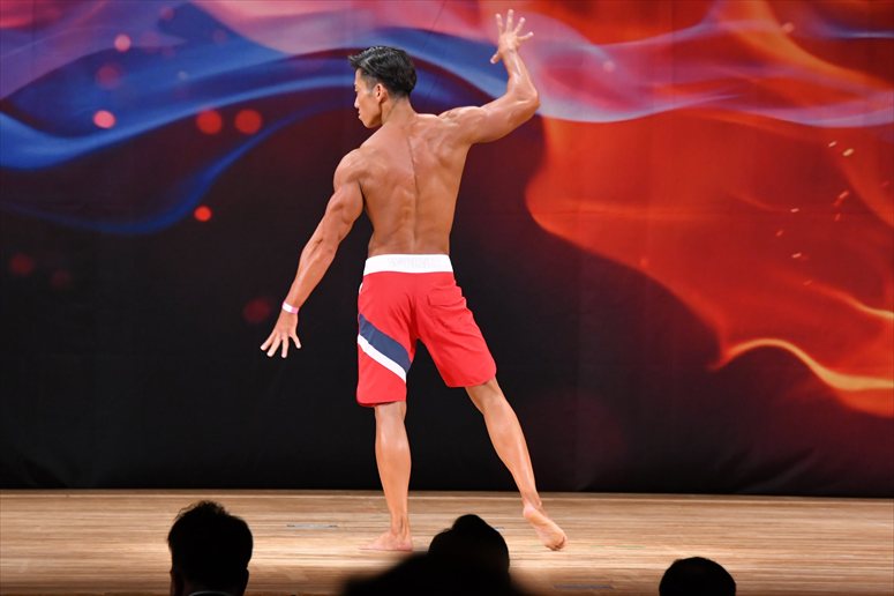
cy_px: 298
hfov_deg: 8.1
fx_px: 6329
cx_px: 447
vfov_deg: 5.4
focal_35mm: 255
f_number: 5.6
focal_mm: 170
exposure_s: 1/400
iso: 3200
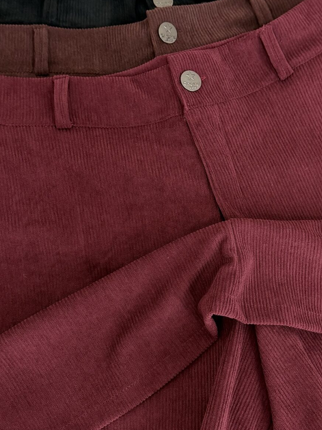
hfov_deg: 27.4
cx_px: 201
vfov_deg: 36.2
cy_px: 215
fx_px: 657
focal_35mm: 53
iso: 200
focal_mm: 6.76
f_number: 1.78
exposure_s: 1/100
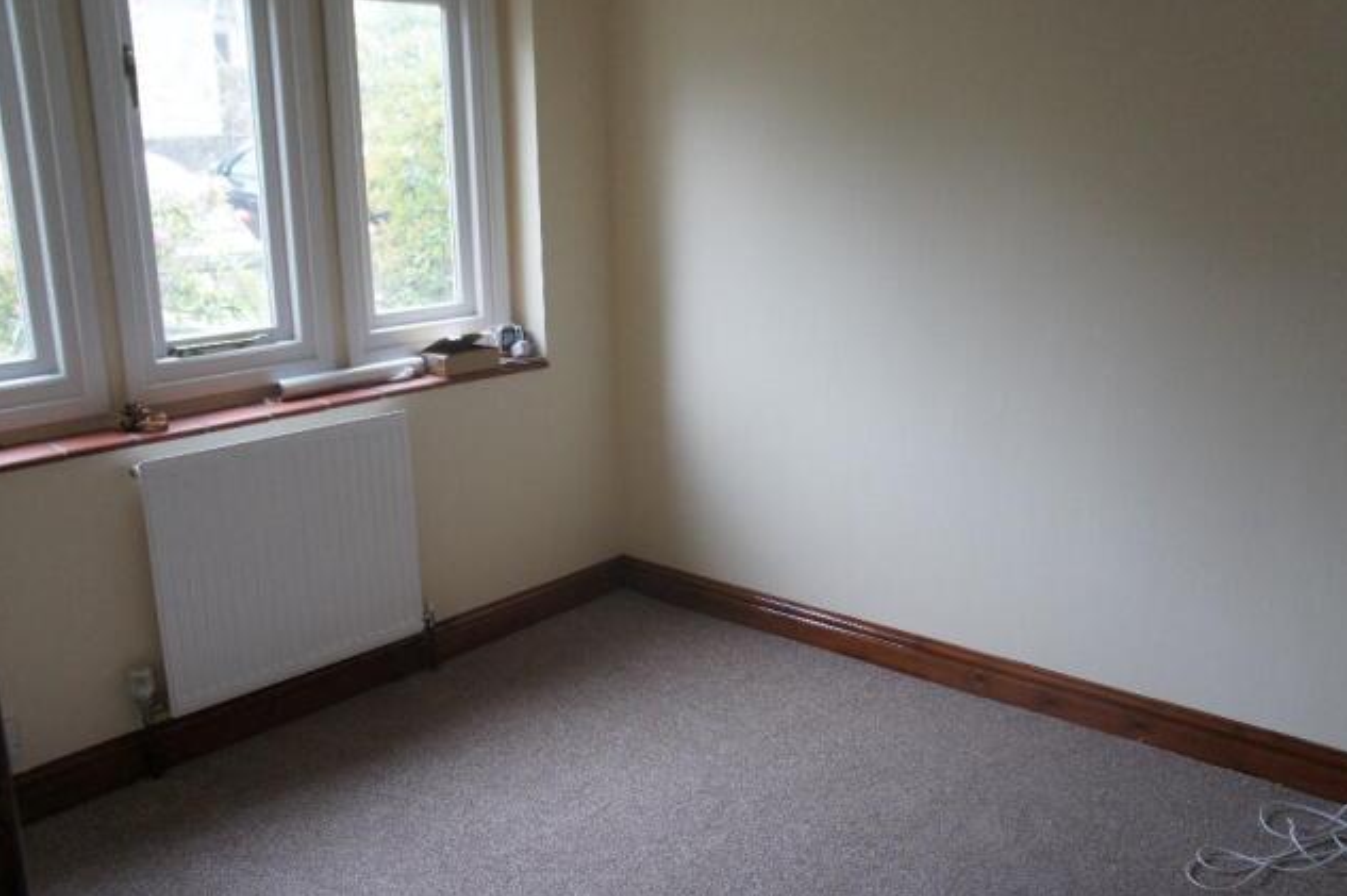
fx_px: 1104
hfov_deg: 62.8
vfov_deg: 44.2
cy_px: 447
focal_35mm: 30
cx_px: 677
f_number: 4
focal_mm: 19
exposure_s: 1/160
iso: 1250
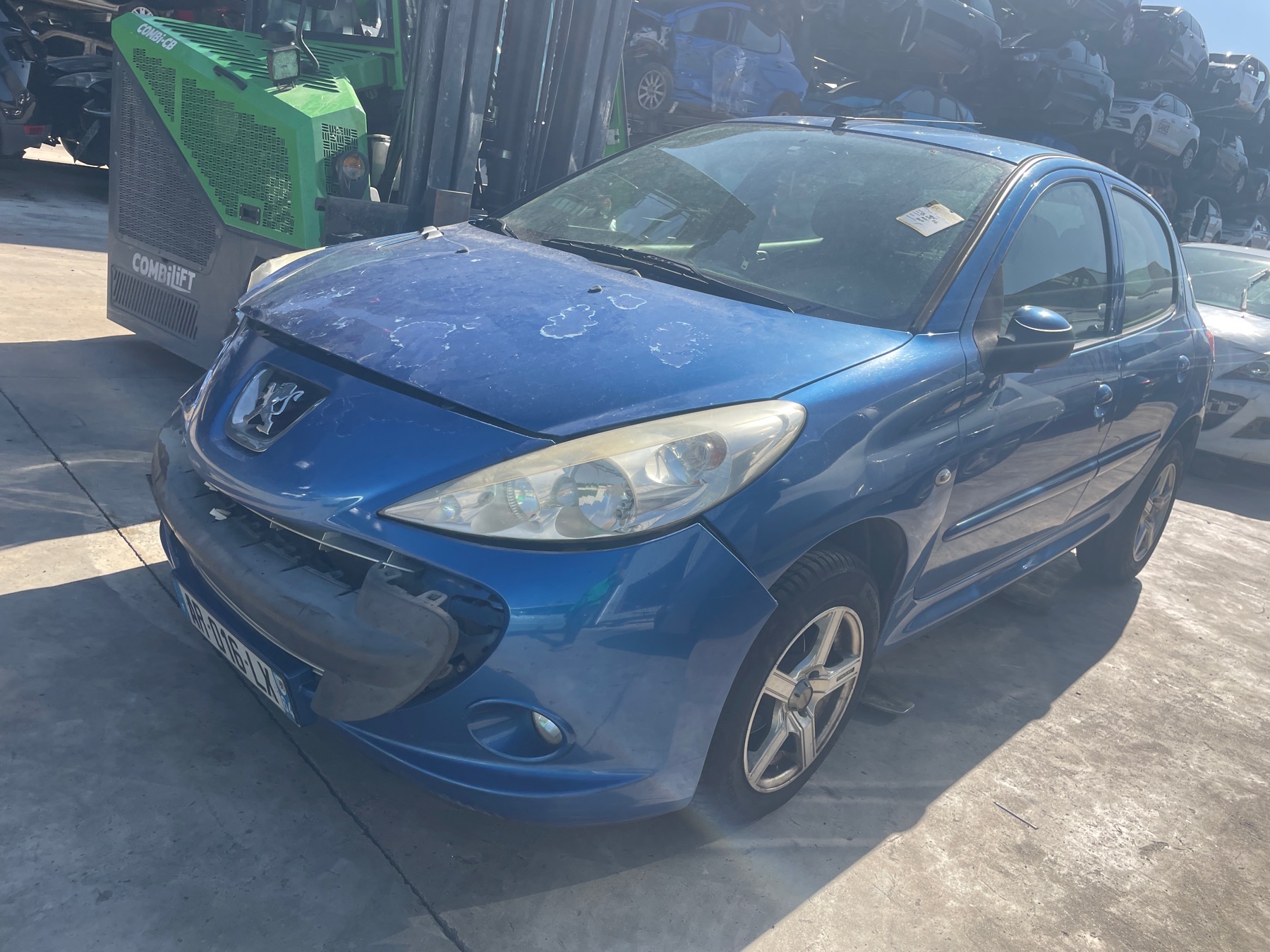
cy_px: 476
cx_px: 635
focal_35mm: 26
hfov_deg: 67.3
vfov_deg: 53.1
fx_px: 954
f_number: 1.6
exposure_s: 1/1949
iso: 32
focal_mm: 4.2
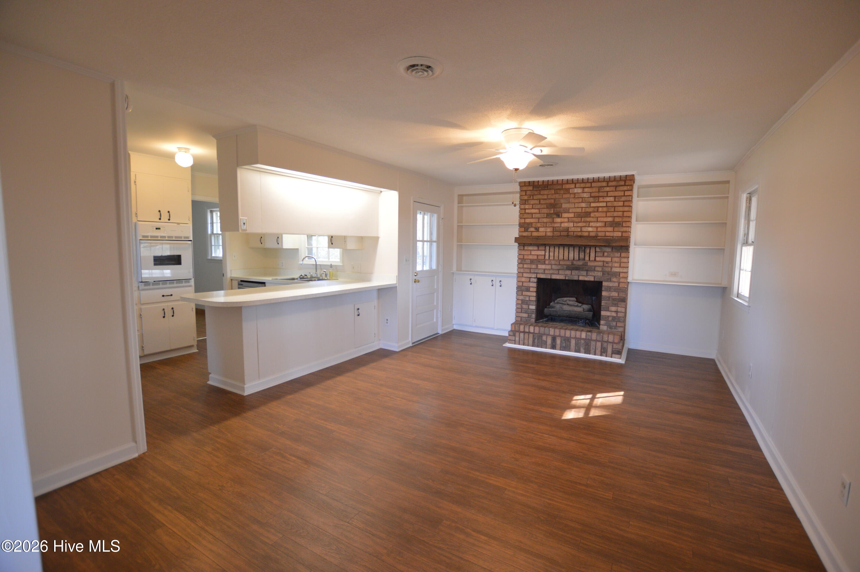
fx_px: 358
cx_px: 430
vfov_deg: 77.2
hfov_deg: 100.4
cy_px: 286
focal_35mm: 15
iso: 560
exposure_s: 1/60
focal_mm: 10
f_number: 3.5
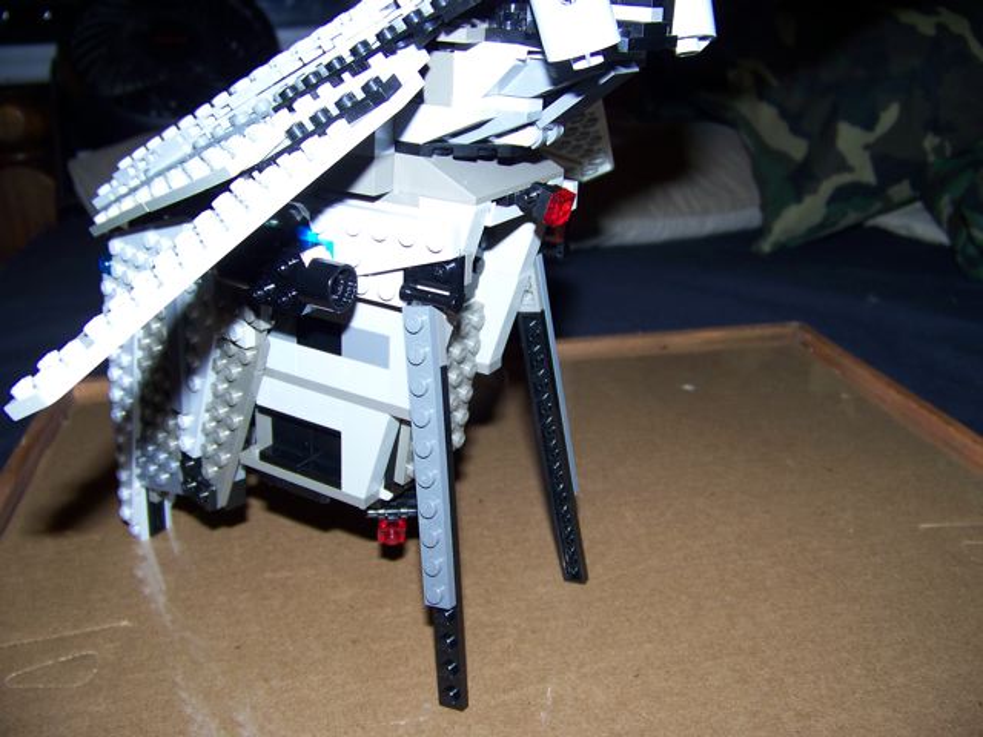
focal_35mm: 36
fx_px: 1022
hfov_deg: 51.4
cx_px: 492
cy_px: 368
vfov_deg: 39.7
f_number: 2.8
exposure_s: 1/30
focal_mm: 5.85
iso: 64
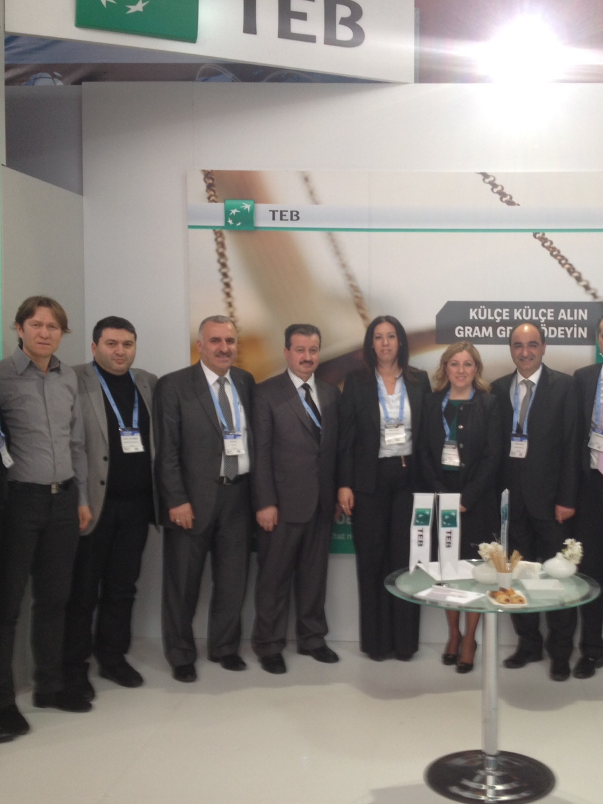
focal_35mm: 47
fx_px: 1092
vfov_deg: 40.4
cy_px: 403
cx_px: 418
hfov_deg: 30.6
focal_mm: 4.28
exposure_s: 1/20
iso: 64
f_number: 2.4
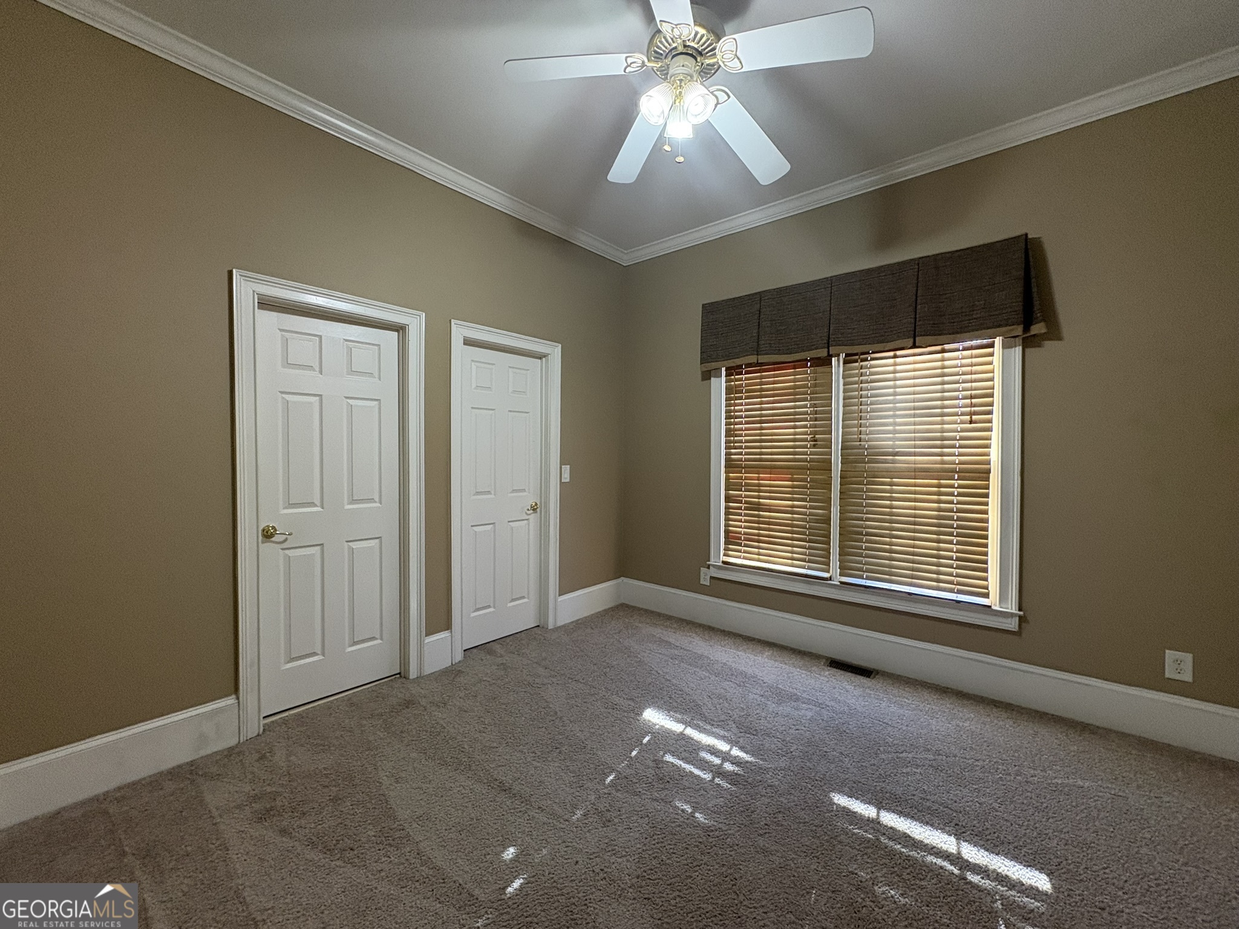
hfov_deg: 102.1
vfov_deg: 85.7
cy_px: 464
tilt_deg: -1.1
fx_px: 501
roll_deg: +0.7
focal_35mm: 14
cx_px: 620
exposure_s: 1/60
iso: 320
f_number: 2.2
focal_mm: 2.22
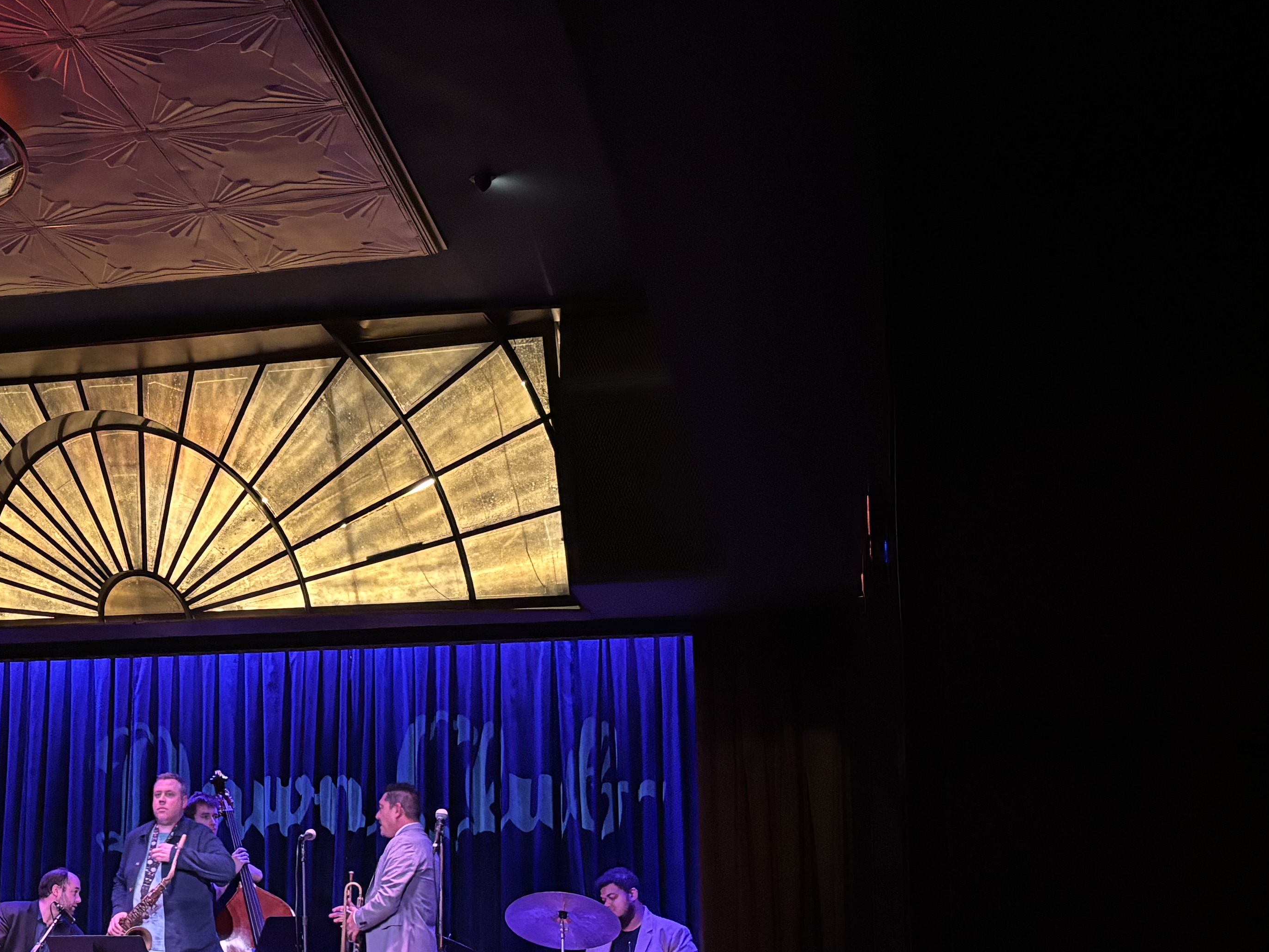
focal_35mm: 54
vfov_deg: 26.8
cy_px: 665
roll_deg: -1.5
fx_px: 1980
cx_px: 178
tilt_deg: +8.6
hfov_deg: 34.0
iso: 1000
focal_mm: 5.96
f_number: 1.6
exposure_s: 1/25
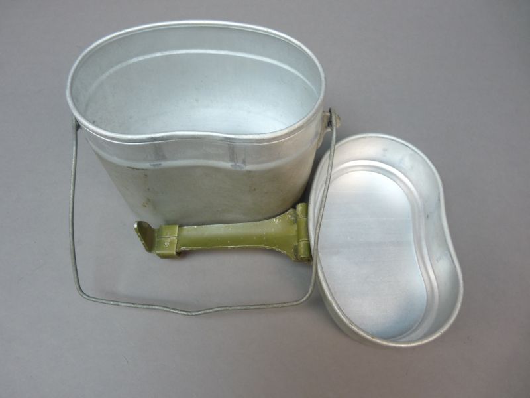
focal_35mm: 27
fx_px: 413
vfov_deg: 51.4
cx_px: 265
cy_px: 199
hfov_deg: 65.3
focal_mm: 4.8
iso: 125
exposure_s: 1/30
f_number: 2.8
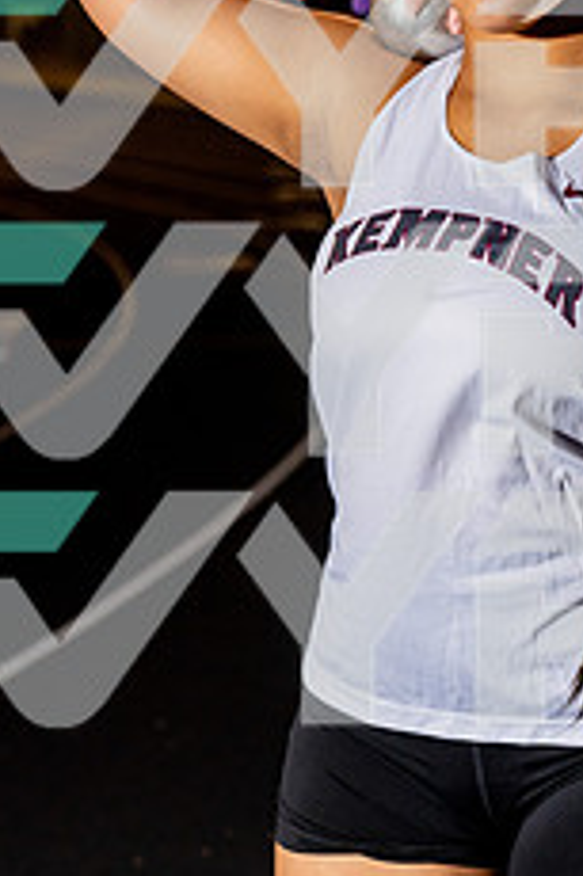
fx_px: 3333
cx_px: 438
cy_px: 343
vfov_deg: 15.0
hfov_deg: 10.0
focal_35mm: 137
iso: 800
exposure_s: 1/250
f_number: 4
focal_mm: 70
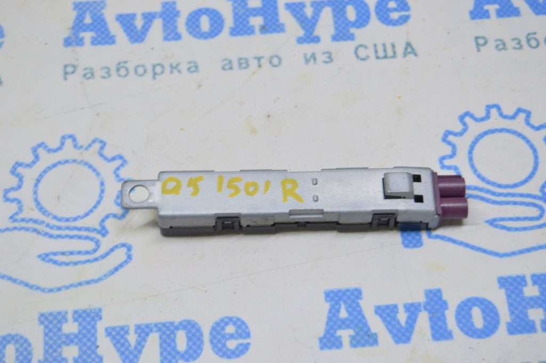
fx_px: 1250
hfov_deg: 24.6
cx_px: 273
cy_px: 182
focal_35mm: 82
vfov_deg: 16.5
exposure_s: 1/20
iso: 400
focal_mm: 55
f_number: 5.6
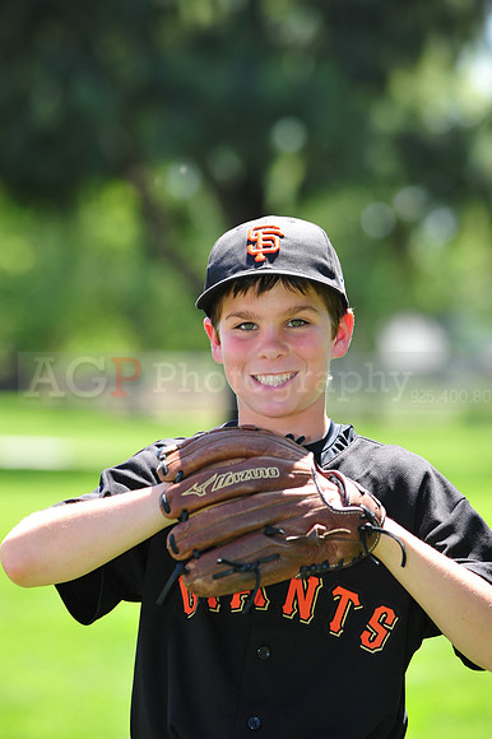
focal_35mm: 200
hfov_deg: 6.9
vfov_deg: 10.3
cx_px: 246
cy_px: 370
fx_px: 4105
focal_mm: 200
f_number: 5.6
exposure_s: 1/250
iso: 200
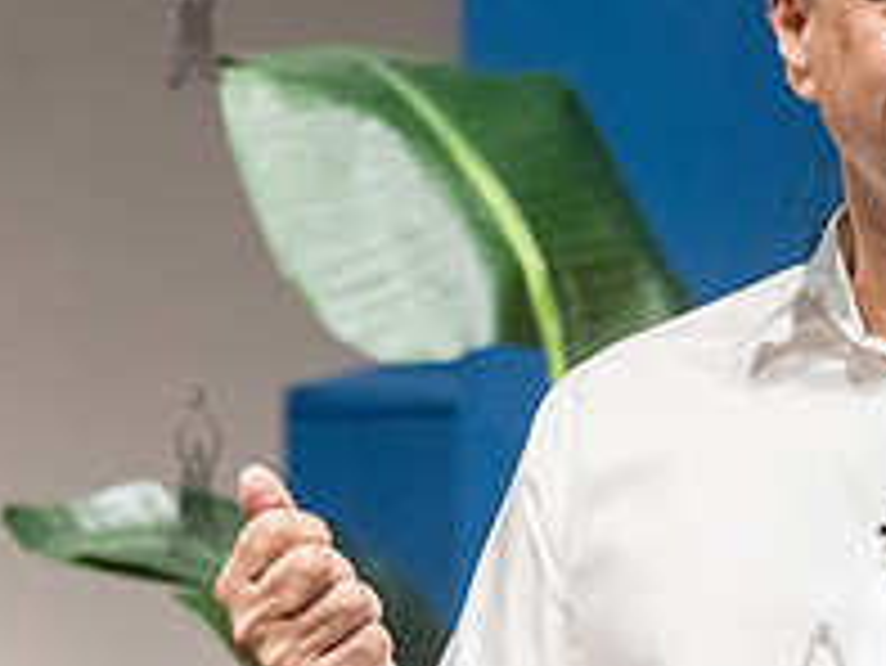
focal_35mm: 385
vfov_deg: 3.9
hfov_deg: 5.1
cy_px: 202
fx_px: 9860
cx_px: 971
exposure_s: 1/200
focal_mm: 120
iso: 6400
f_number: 4
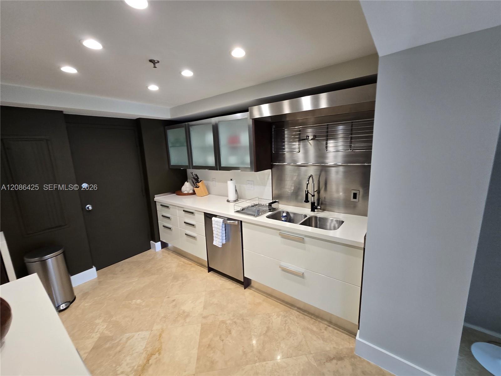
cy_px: 188
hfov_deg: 106.2
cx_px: 250
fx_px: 188
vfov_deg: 89.9
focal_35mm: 13
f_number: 2.2
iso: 125
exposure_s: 1/60
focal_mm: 2.2
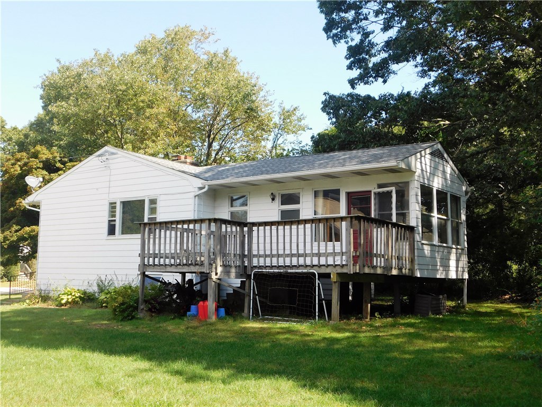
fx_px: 626
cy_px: 204
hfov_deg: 46.8
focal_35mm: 40
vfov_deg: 36.0
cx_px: 271
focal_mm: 7.1
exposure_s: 1/400
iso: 125
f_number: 3.6
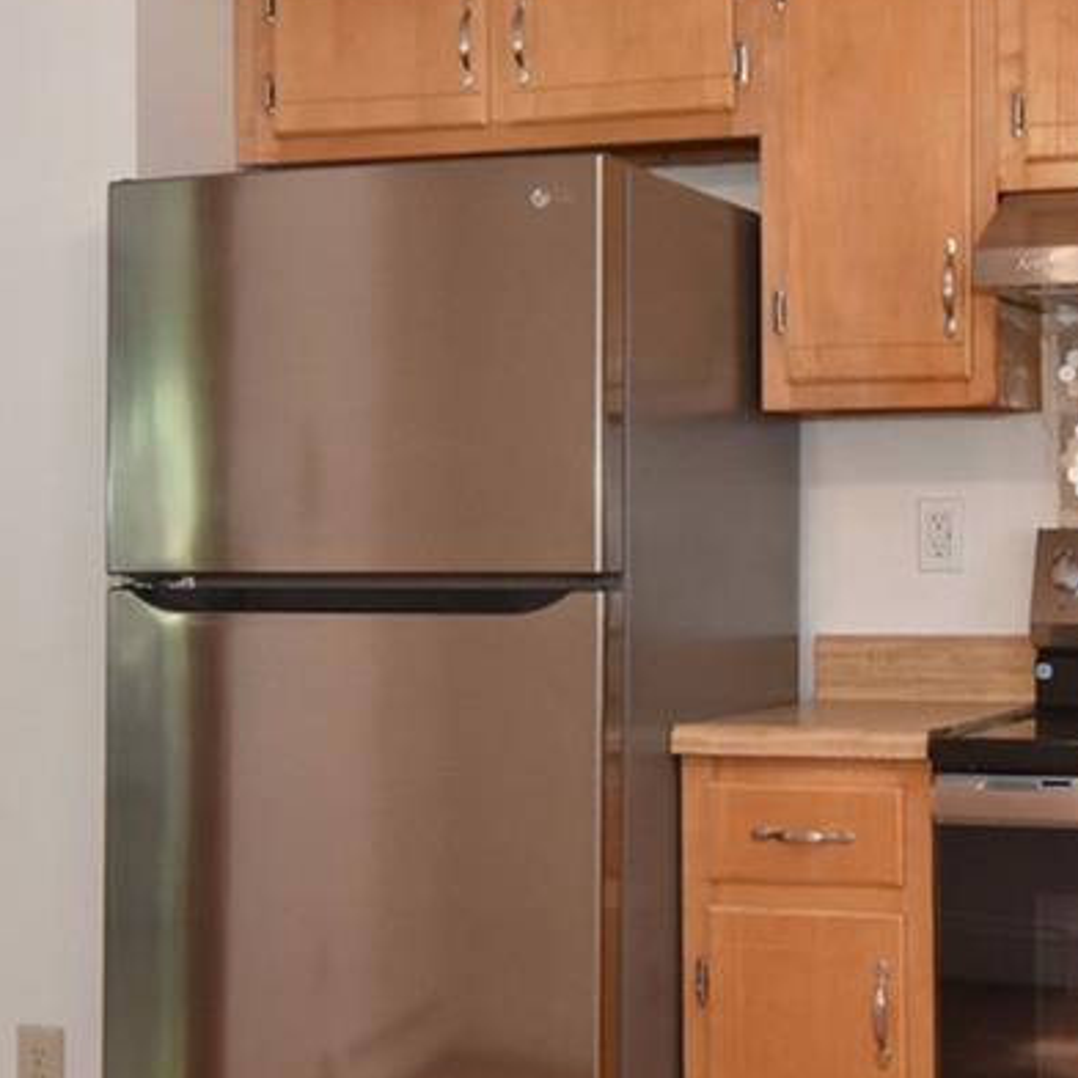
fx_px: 2580
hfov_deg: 23.5
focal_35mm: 73
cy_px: 517
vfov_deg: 23.6
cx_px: 679
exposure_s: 1/40
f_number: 11
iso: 640
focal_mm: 11
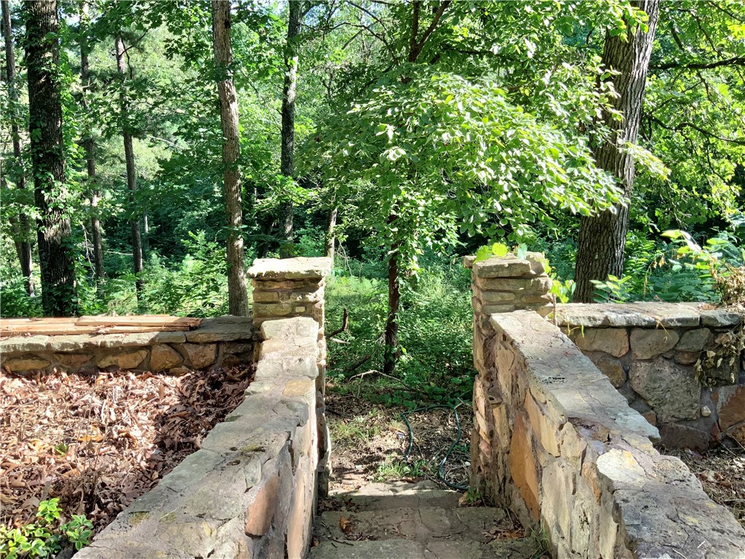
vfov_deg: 48.2
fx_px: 624
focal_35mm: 29
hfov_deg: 61.7
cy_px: 280
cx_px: 372
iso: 16
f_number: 1.8
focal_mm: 3
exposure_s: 1/158
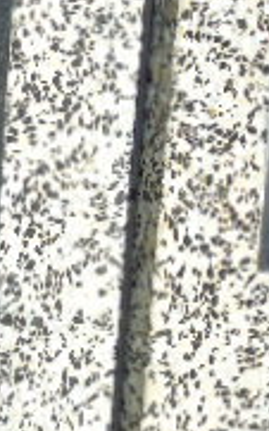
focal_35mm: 532
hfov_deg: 2.4
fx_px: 6245
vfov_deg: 3.9
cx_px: -438
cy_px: 348
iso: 80
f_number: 4.7
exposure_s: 1/320
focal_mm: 25
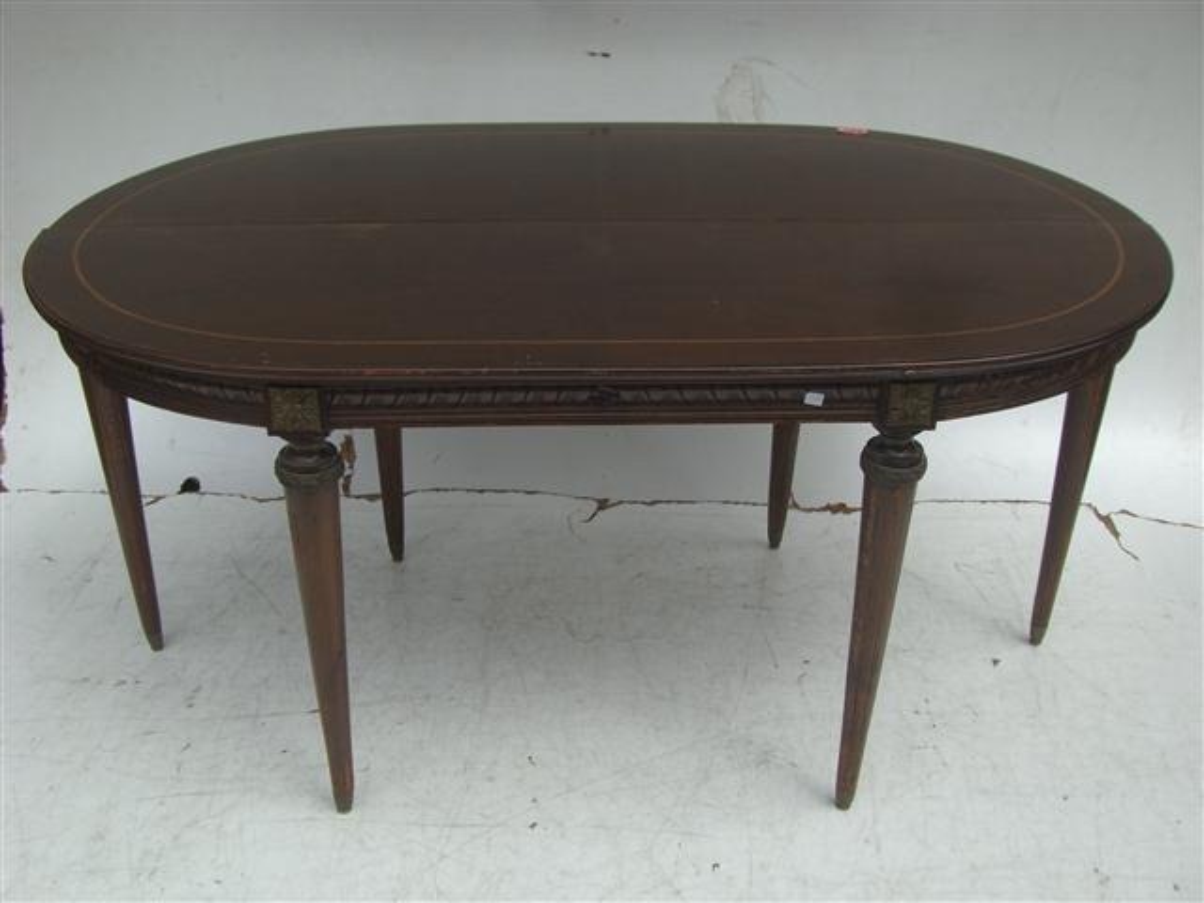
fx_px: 1322
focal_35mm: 38
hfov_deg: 49.0
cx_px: 602
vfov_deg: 37.7
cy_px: 452
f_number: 4.3
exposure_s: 1/640
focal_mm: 6.2
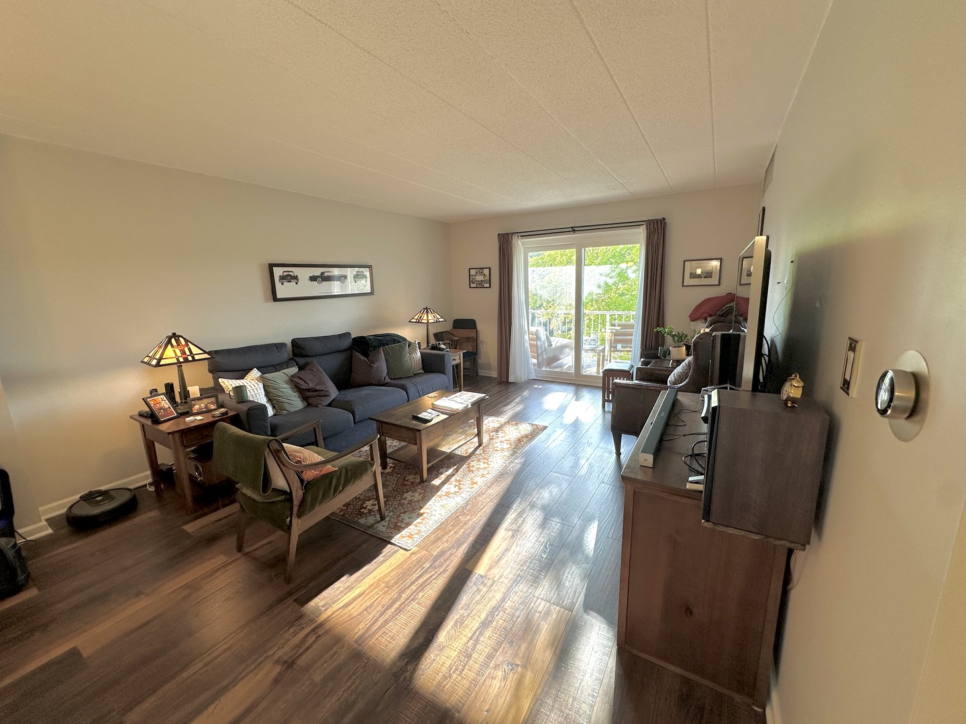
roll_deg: +1.3
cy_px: 362
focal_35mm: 14
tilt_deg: -10.6
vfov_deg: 85.7
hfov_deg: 102.1
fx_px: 391
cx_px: 483
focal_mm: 2.22
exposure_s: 1/120
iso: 64
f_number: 2.2
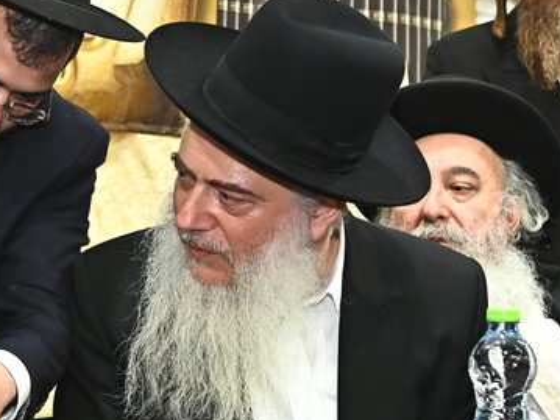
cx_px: -28
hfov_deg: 14.3
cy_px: 246
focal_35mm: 135
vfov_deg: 11.0
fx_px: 2183
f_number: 4
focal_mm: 36
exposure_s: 1/200
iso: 1600
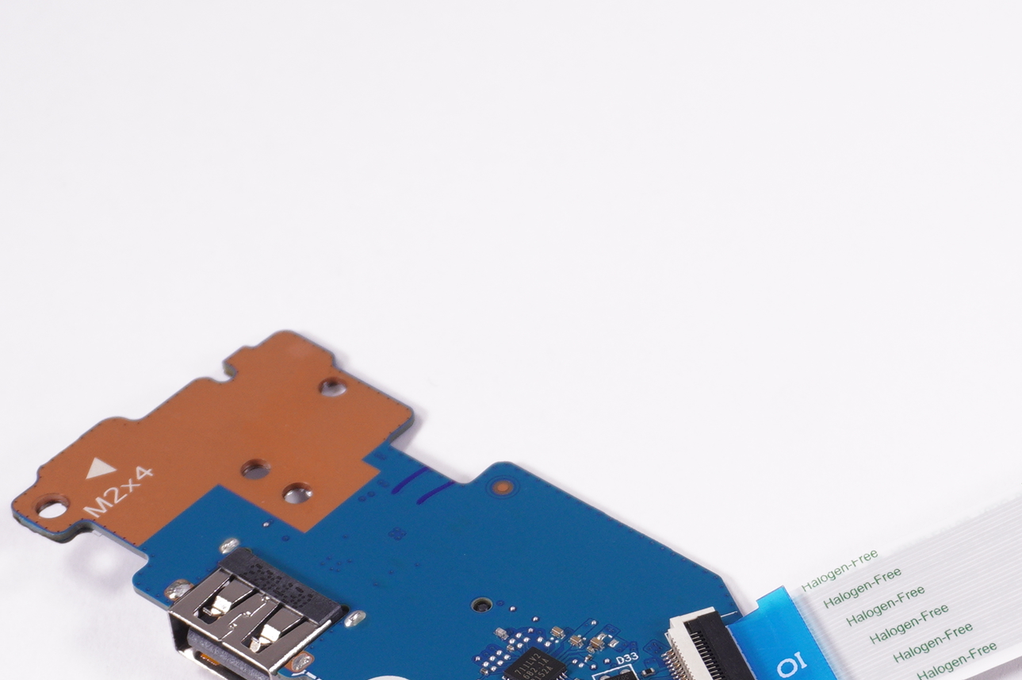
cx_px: 976
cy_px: 366
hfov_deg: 16.9
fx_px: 3375
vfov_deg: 11.5
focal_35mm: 119
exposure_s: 1/200
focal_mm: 34
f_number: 6.3
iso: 400
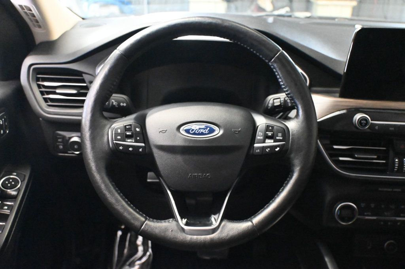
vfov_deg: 34.2
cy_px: 134
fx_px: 438
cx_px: 202
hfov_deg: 49.6
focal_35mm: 39
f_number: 4.5
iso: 12800
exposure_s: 1/50
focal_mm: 26
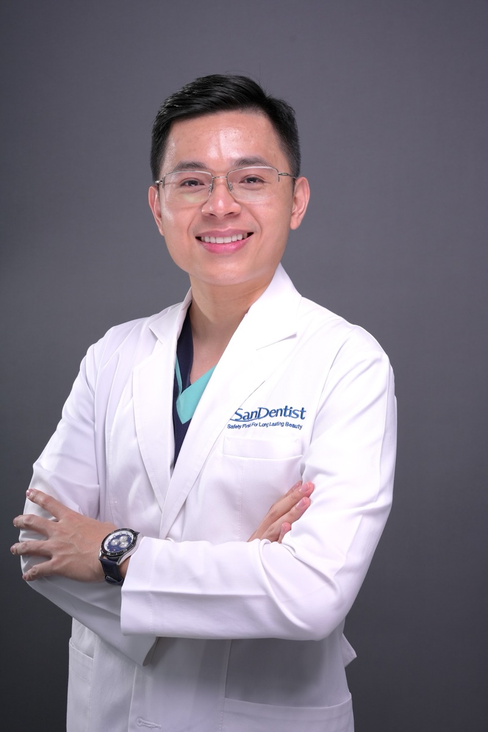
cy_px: 366
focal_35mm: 44
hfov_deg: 30.8
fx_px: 886
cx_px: 244
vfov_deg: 44.9
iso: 320
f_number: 9
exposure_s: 1/160
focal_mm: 43.6
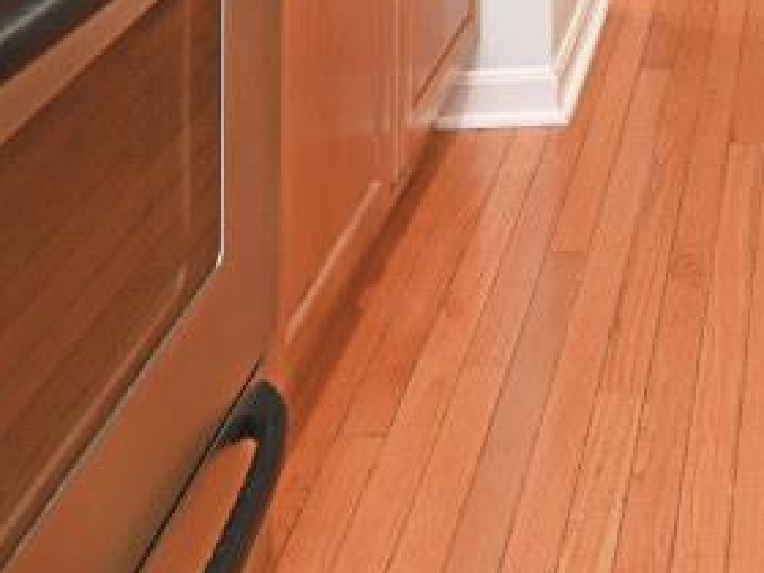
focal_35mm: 72
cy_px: -633
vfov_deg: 15.5
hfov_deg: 24.2
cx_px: 952
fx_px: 1589
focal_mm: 14
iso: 900
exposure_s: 1/60
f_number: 4
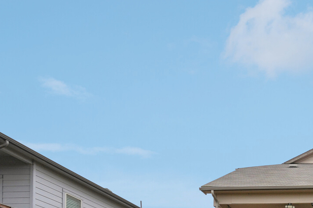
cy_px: 216
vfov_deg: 29.4
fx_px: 365
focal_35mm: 42
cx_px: 364
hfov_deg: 36.9
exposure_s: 1/200
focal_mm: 16
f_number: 8
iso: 200
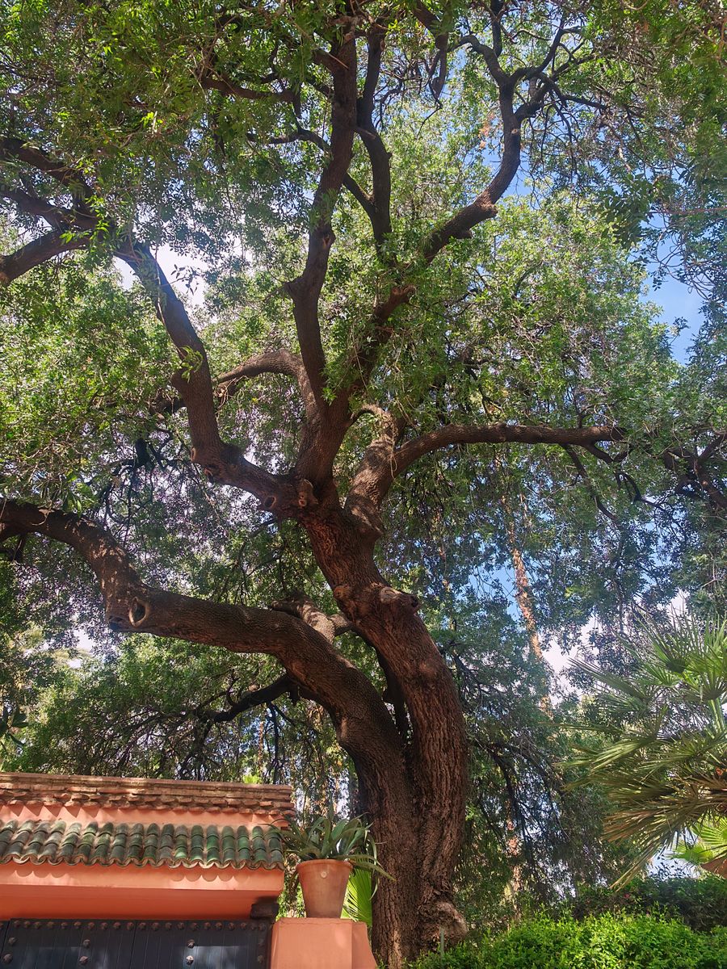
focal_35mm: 24
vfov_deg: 71.6
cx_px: 364
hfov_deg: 56.8
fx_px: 672
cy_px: 484
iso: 100
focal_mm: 6.83
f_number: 2
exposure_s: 1/2600
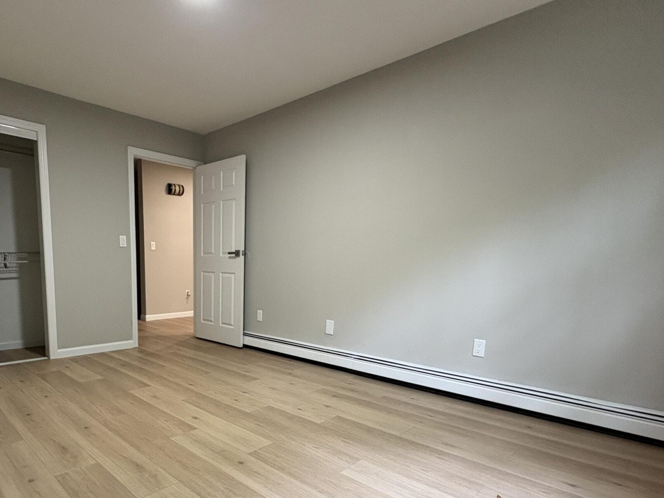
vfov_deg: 62.5
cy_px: 312
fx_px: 403
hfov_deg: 77.8
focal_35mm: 21
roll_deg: -0.7
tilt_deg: -6.4
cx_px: 255
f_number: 2.2
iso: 320
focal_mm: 2.22
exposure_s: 1/60
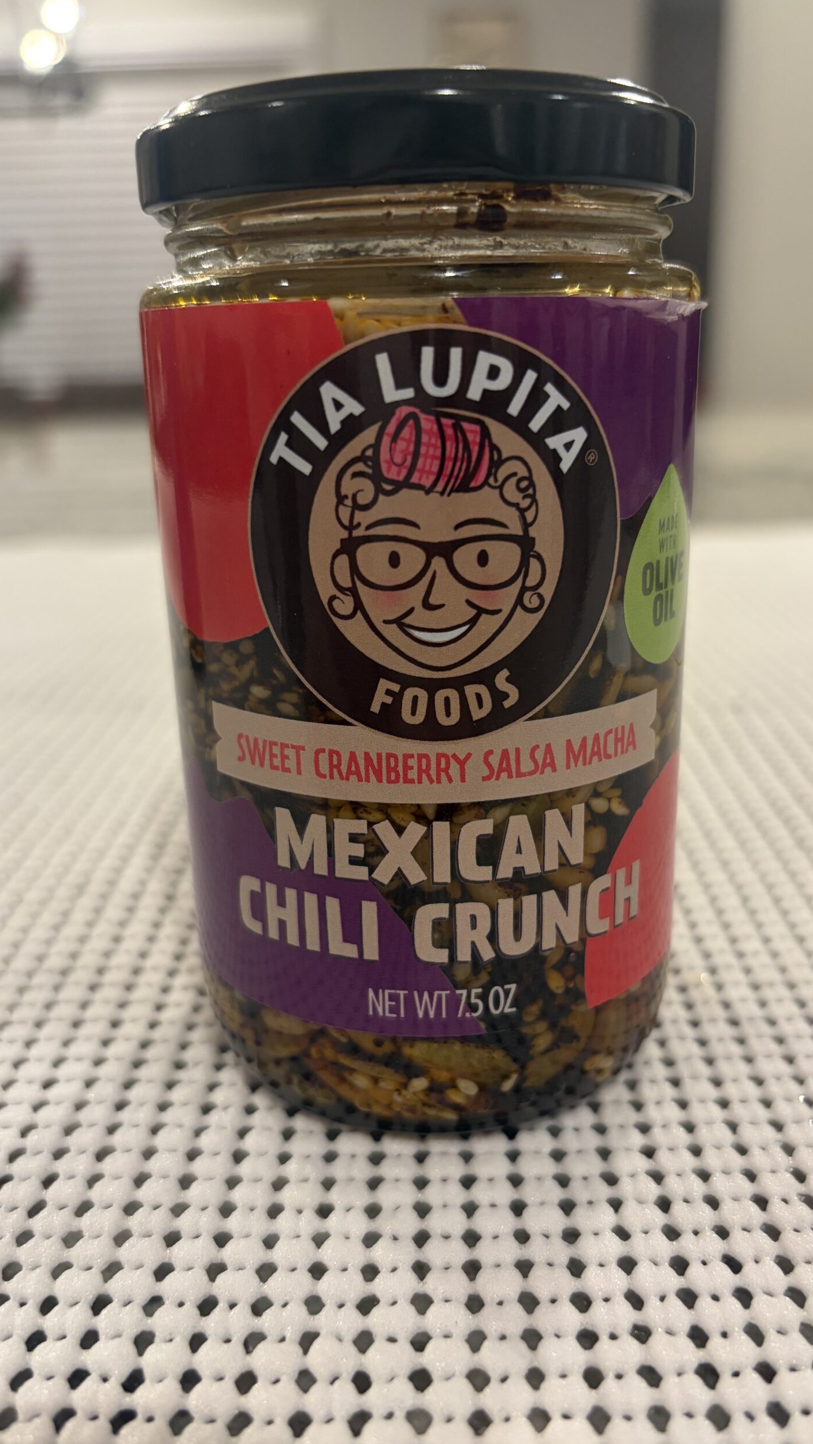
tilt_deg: -17.8
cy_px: 713
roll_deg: +0.9
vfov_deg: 66.1
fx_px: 1111
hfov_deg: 40.2
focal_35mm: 29
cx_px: 418
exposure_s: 1/60
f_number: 1.6
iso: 160
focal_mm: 5.96
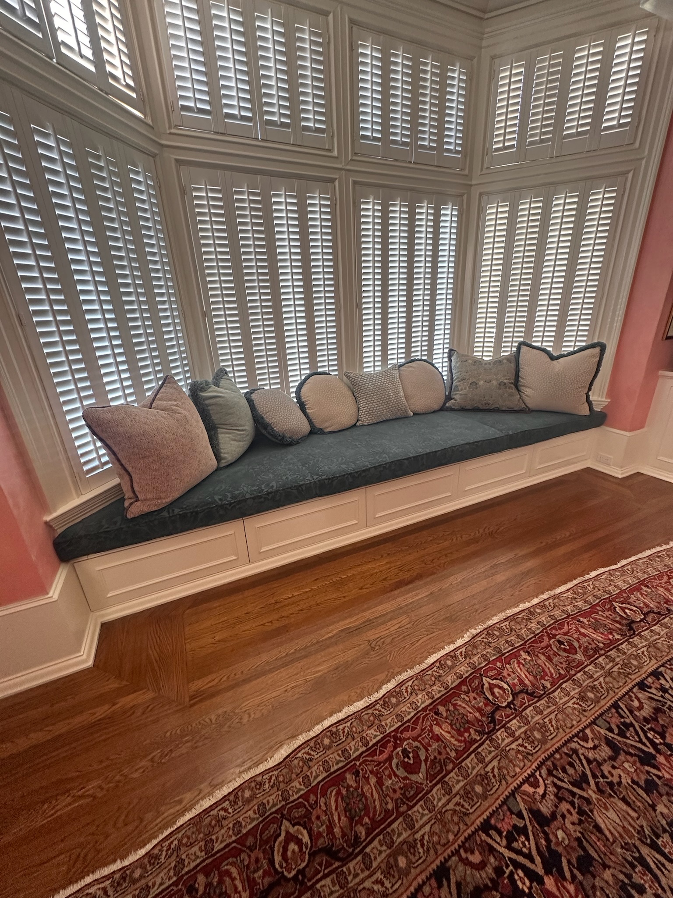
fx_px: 363
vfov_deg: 102.1
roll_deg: +2.1
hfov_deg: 85.7
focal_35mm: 14
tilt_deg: -20.3
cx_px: 336
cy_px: 449
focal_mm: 2.22
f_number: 2.2
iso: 200
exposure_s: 1/99
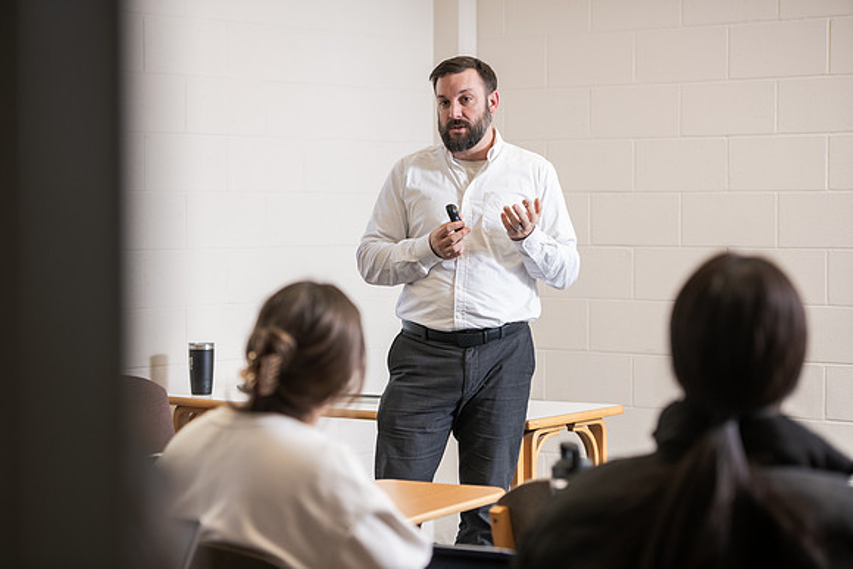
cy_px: 284
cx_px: 426
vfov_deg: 14.4
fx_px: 2251
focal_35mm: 95
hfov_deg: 21.5
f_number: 3.2
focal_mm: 95
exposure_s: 1/200
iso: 500
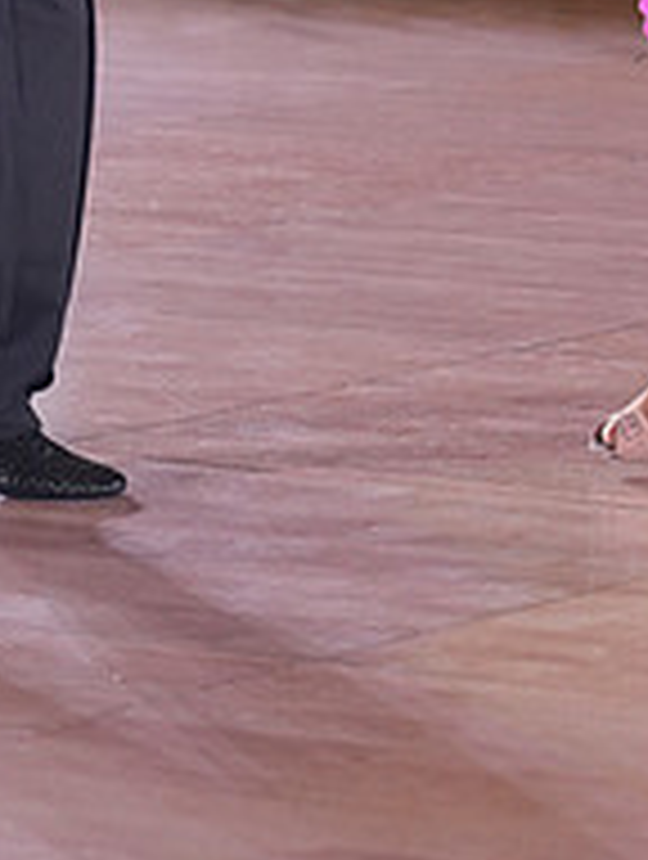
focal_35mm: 268
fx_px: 6667
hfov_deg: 5.6
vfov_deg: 7.3
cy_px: -306
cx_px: 601
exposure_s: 1/400
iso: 2000
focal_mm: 92
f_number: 4
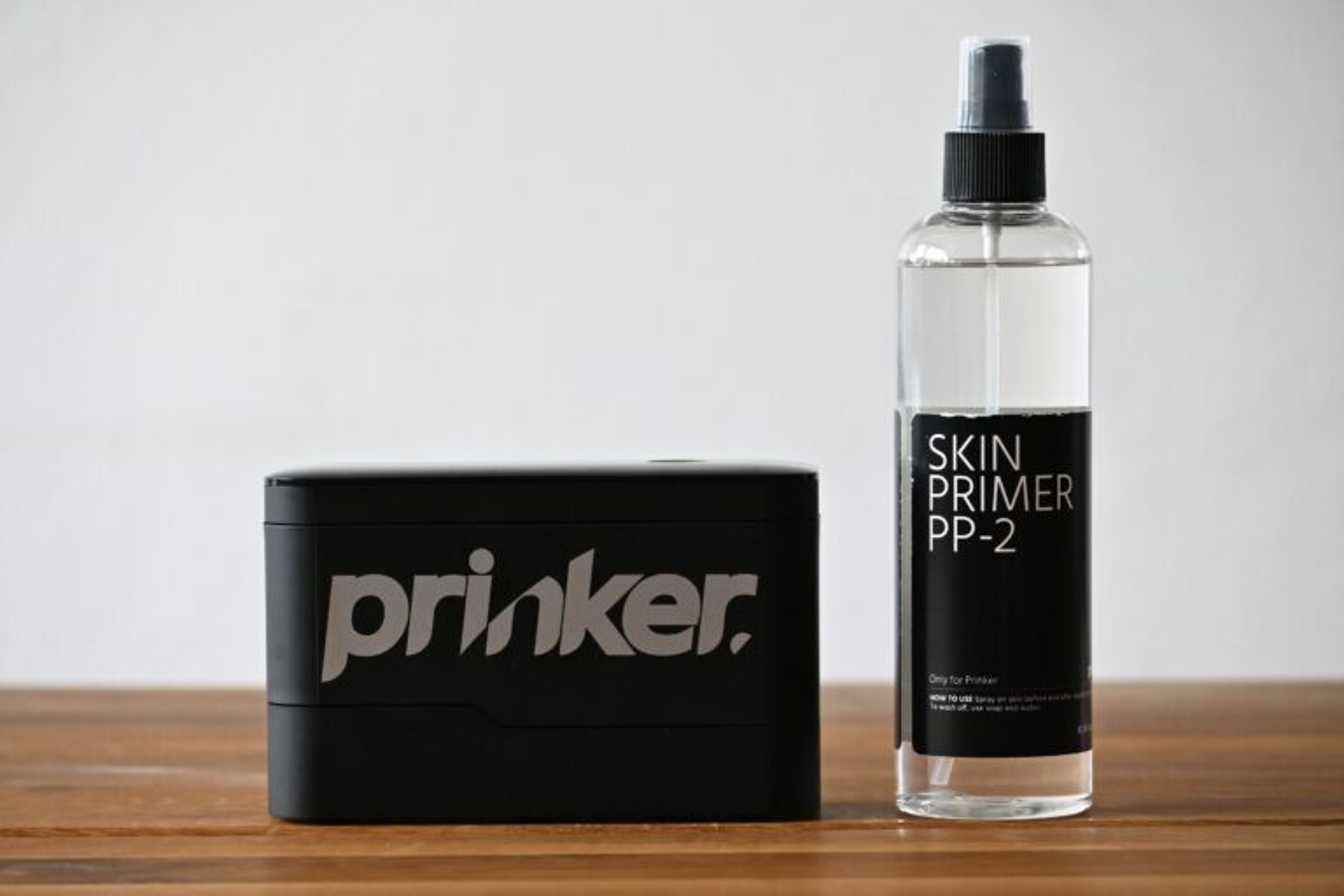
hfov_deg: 12.5
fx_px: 6160
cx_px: 672
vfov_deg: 8.3
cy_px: 448
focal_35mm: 165
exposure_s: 1/125
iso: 1100
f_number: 5
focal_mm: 110
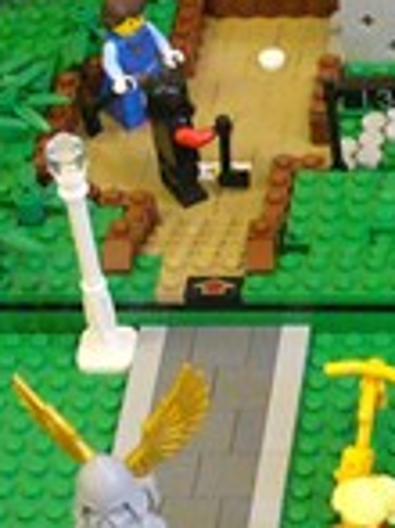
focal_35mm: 161
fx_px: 2453
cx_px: 650
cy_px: 413
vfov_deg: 12.2
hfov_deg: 8.9
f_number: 2.8
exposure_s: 1/30
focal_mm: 6.1
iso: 400
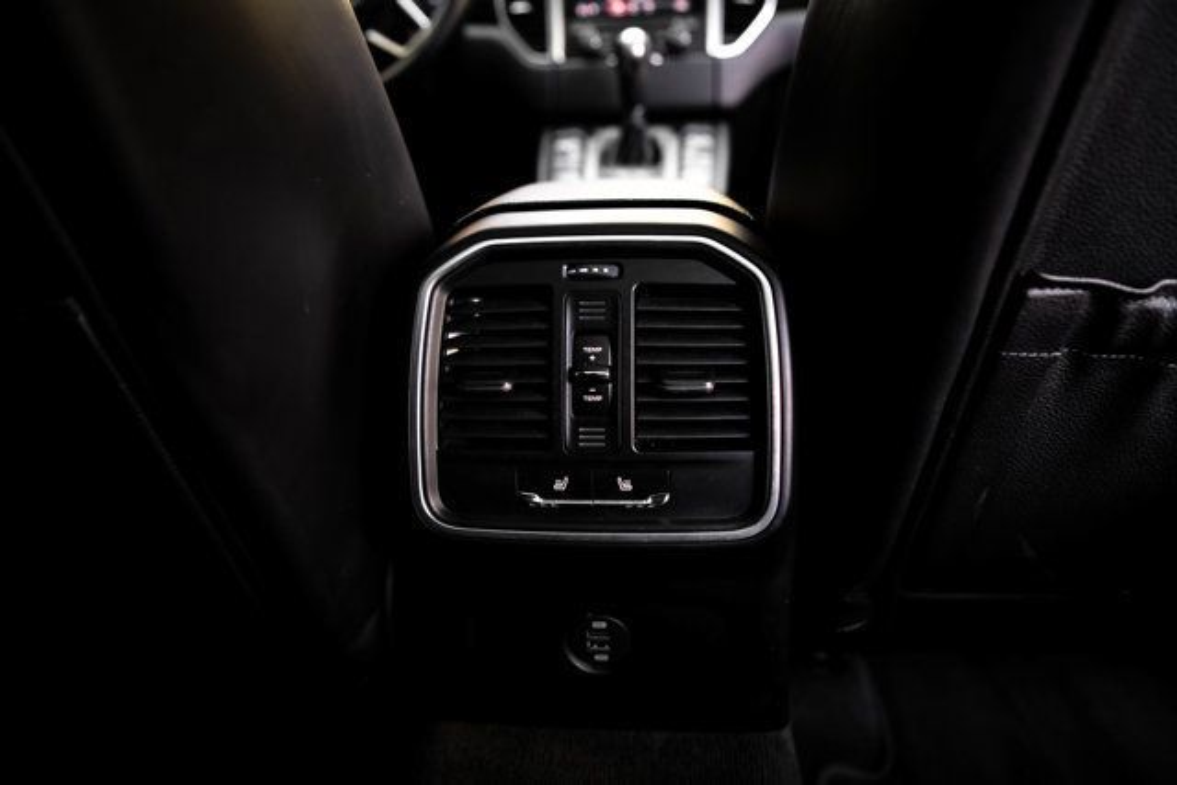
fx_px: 785
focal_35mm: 24
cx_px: 588
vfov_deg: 53.2
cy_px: 392
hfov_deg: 73.7
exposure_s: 1/200
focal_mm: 24
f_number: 2.8
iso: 1600
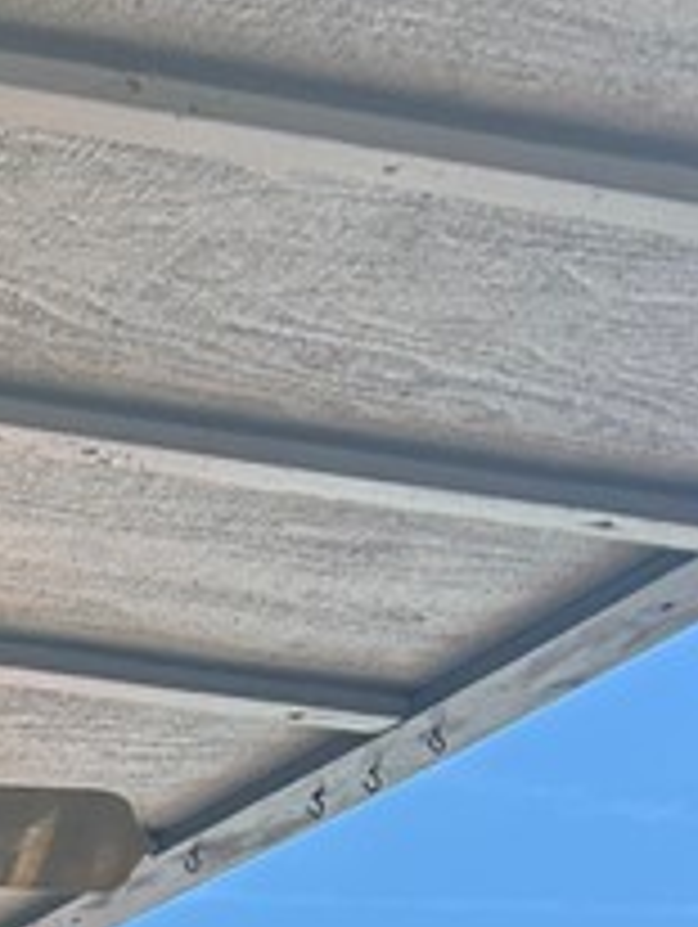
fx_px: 3461
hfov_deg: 10.2
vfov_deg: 13.0
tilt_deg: +0.9
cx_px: -883
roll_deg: -0.3
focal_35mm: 129
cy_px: 1930
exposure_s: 1/1147
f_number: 1.5
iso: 50
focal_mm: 5.7
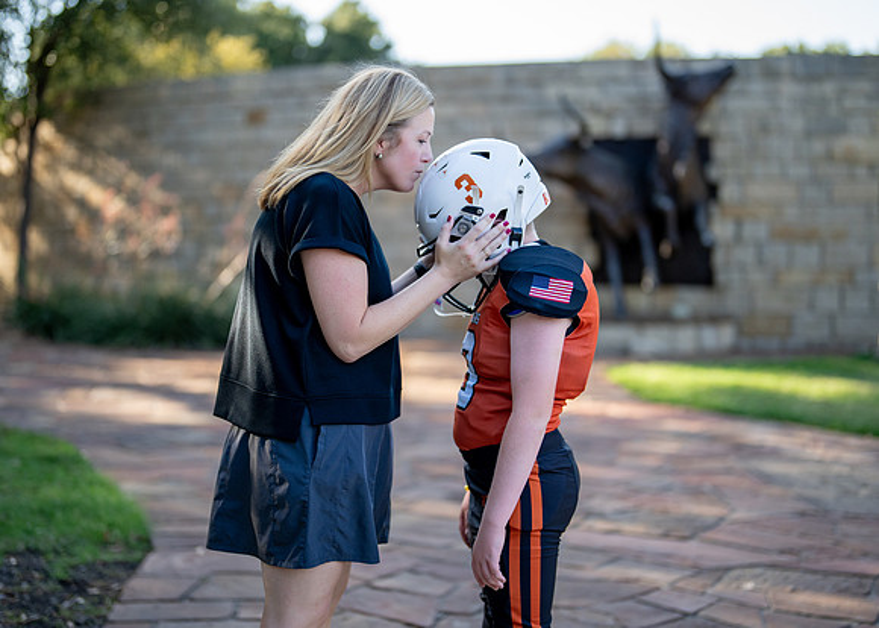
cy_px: 323
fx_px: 1451
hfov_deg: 33.7
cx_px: 433
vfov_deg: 24.4
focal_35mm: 58
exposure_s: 1/2000
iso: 200
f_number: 1.2
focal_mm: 50
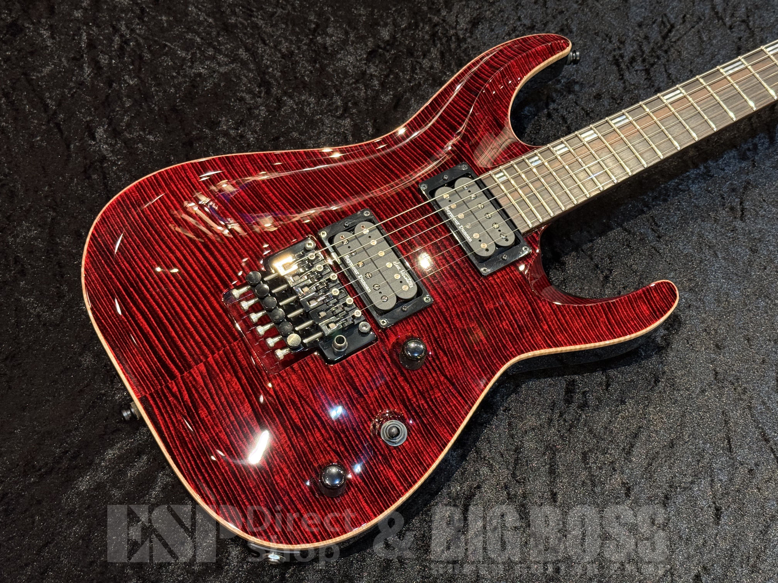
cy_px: 292
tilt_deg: -59.8
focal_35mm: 48
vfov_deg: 30.3
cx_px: 389
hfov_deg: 39.7
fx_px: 1079
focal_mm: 6.76
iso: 250
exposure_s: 1/40
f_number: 1.78
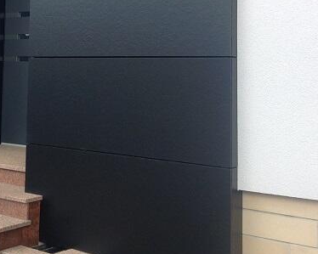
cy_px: 35
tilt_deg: +3.8
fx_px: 668
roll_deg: -1.5
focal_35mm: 71
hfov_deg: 26.1
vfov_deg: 21.2
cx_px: 50
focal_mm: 4.28
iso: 50
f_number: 2.4
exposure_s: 1/329
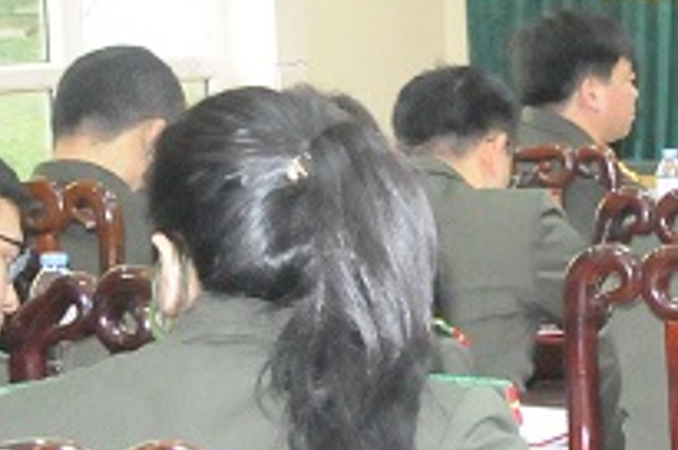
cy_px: 281
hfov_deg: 10.7
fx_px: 3103
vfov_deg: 8.3
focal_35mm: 165
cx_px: 1617
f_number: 7.1
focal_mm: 22
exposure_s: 1/60
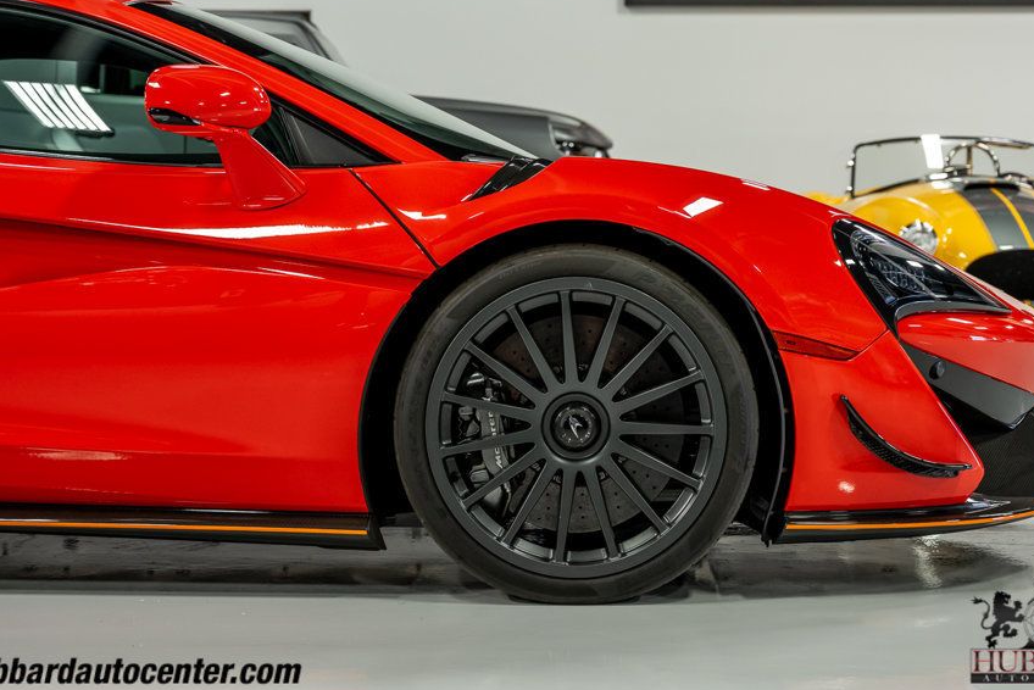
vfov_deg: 19.5
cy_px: 301
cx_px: 544
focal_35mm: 70
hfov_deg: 28.8
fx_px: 2011
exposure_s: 1/60
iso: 800
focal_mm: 58
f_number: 5
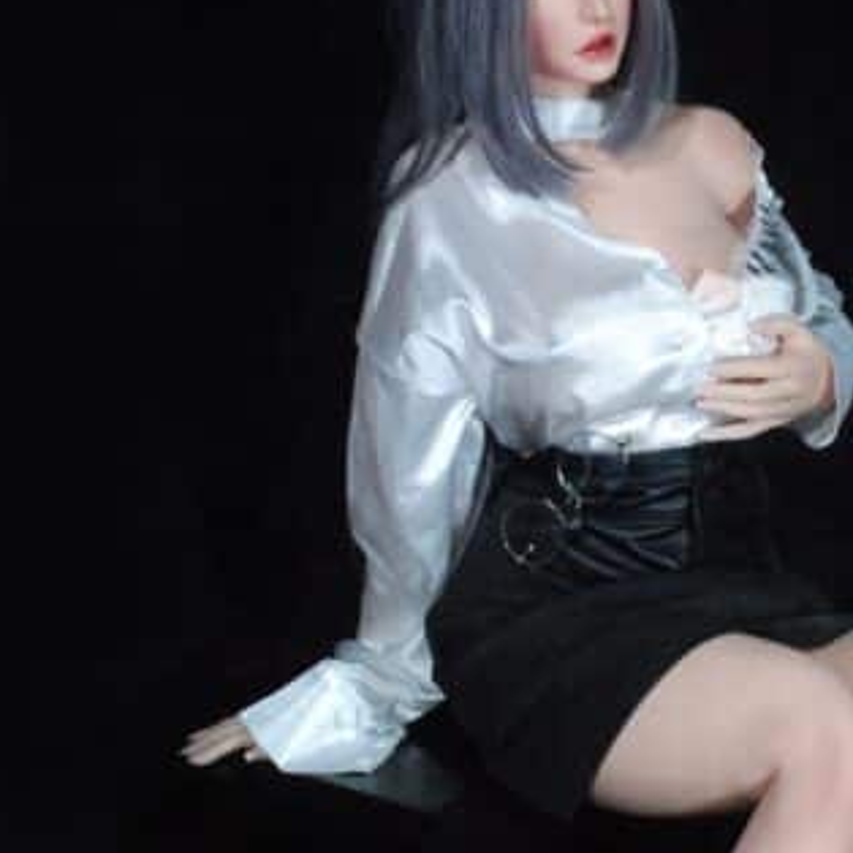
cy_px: 595
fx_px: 2175
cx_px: 714
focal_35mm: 78
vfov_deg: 22.1
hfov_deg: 21.8
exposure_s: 1/6
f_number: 18
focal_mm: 24
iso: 1250
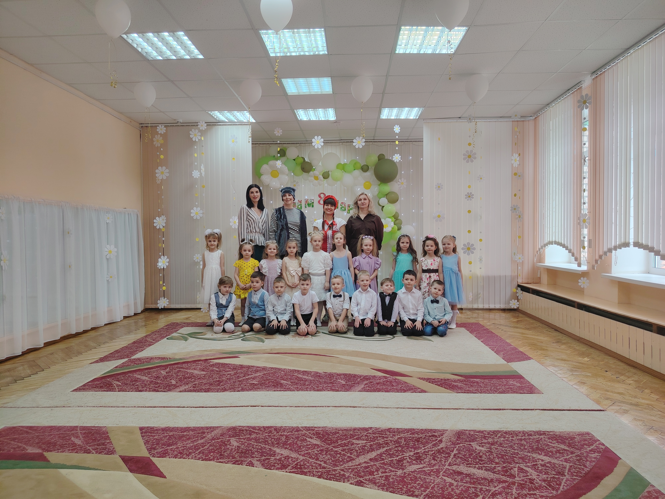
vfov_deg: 56.8
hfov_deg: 71.6
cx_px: 332
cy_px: 250
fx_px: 461
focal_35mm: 24
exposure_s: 1/50
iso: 157
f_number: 1.75
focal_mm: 5.25
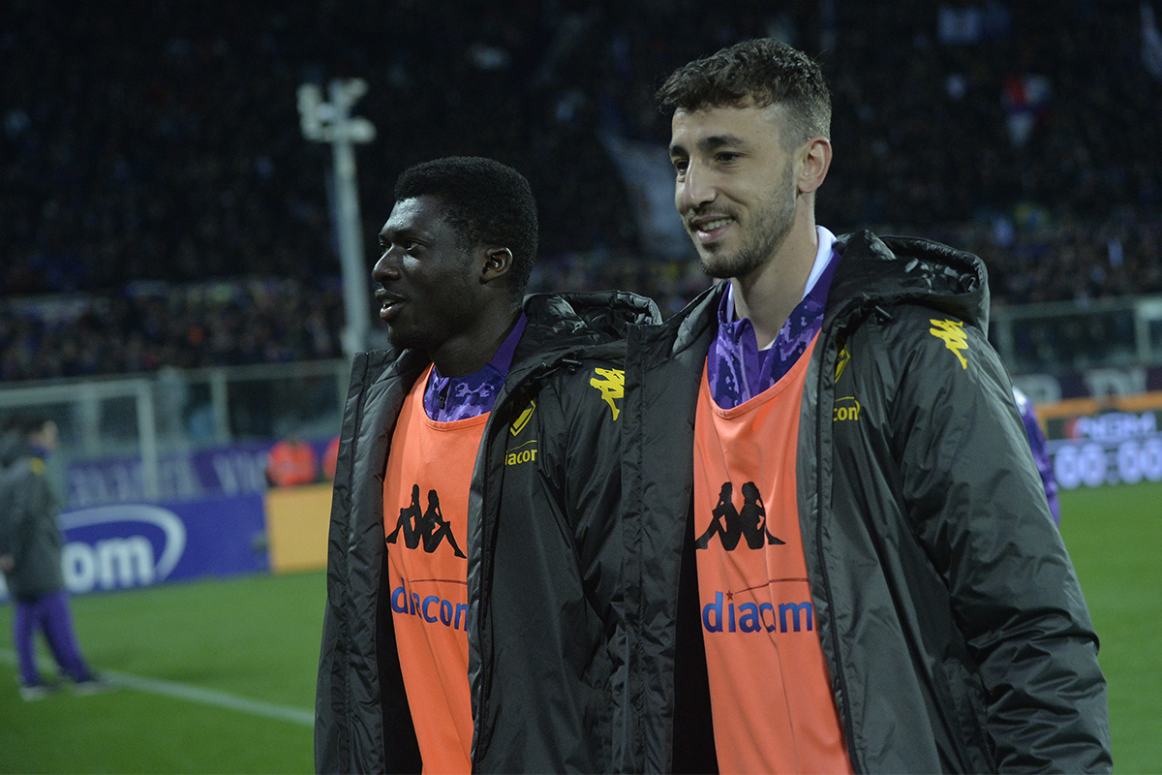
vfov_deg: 13.0
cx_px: 581
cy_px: 388
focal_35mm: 105
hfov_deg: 19.5
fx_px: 3389
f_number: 4.8
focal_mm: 105
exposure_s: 1/1000
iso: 3200
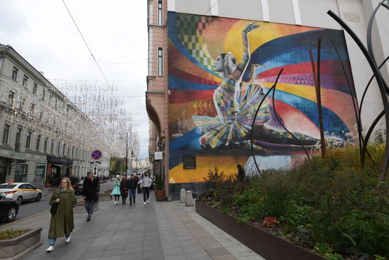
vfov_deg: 64.6
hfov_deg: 86.9
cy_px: 130
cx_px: 194
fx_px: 205
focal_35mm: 19
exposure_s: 1/320
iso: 140
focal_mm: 19
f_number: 5
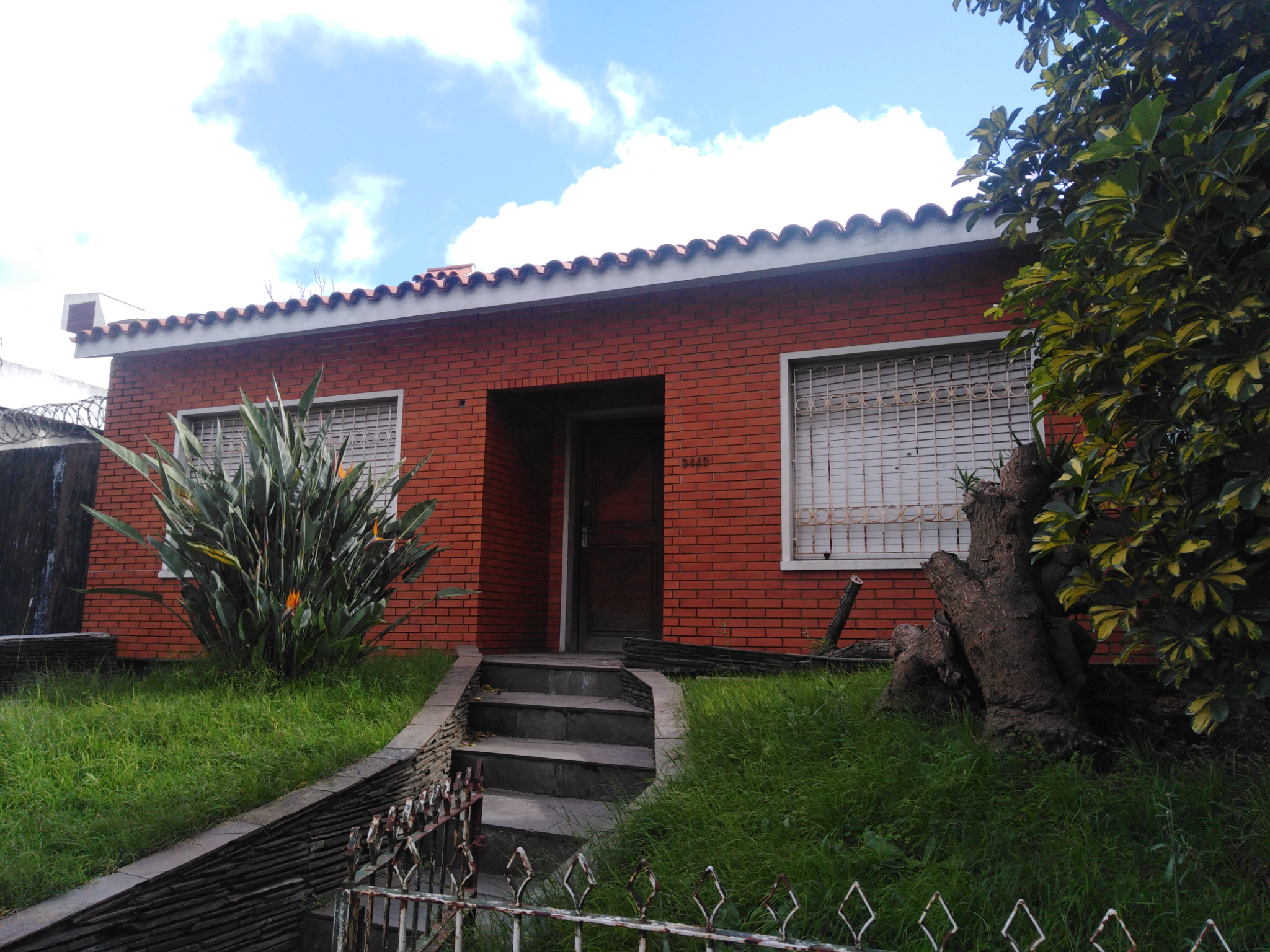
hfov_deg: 67.3
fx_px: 954
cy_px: 476
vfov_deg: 53.1
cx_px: 635
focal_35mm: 26
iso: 100
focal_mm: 3.46
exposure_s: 1/459
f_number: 2.2
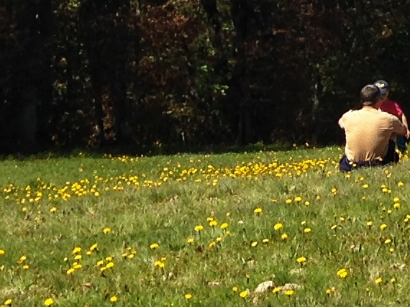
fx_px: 2238
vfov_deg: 7.6
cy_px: -255
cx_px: 837
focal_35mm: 189
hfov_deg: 9.7
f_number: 2.4
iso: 50
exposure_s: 1/1130
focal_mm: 4.12
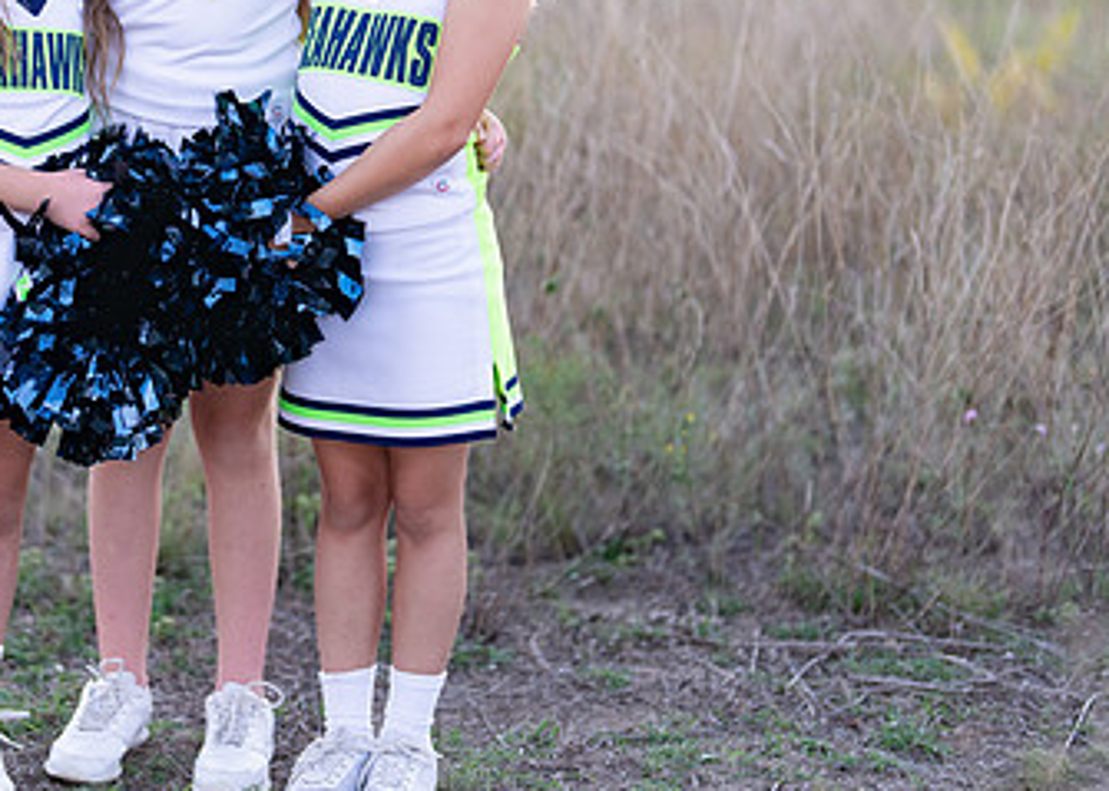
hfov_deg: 20.2
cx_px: 278
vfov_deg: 14.6
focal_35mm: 98
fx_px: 3085
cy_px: 213
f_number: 1.2
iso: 250
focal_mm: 50
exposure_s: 1/320
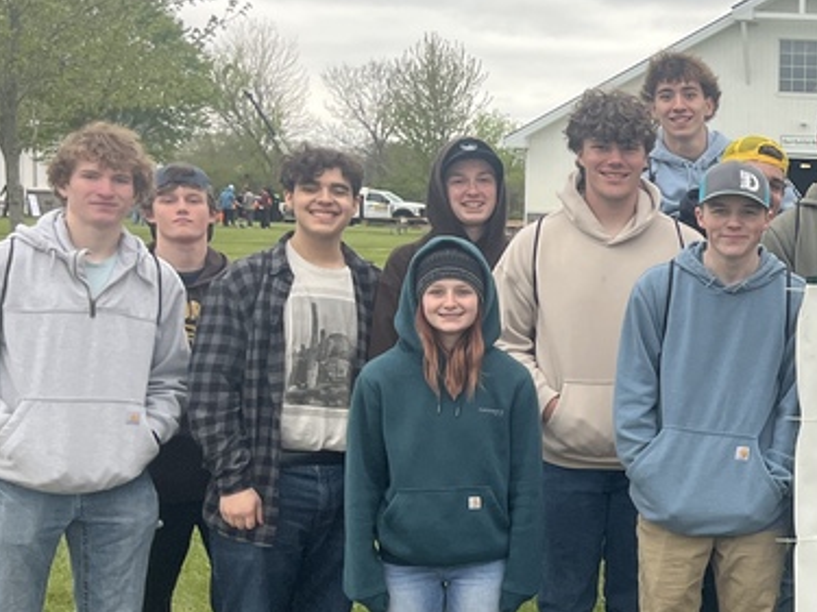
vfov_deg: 20.7
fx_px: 1675
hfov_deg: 24.3
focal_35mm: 71
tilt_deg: -4.3
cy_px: 372
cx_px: 1035
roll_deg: -1.4
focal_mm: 5.1
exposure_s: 1/437
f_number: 1.6
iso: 50
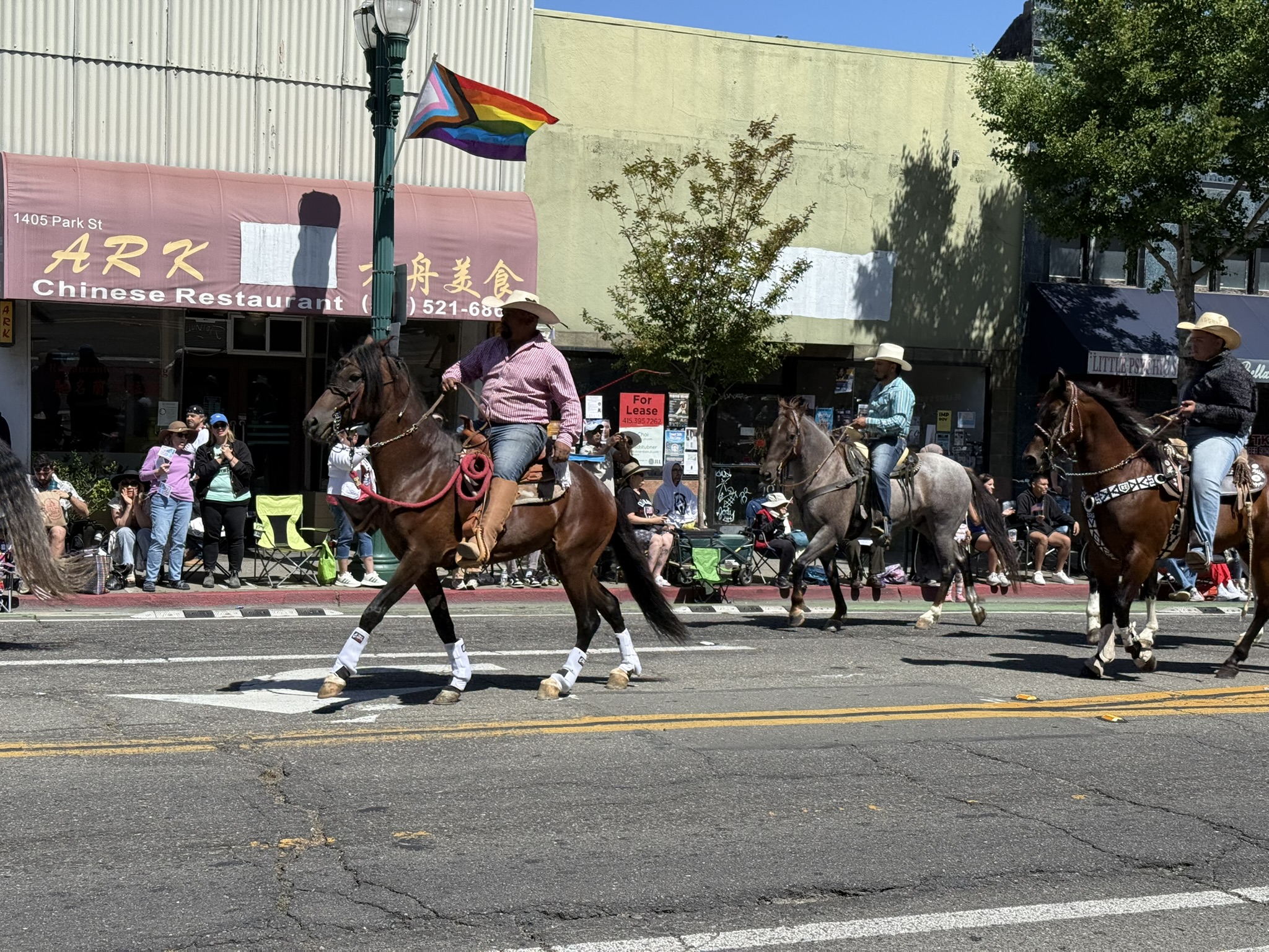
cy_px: 476
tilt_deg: -1.5
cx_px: 634
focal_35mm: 48
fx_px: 1760
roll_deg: -1.4
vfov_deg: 30.3
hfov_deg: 39.7
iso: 64
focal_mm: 6.76
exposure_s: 1/4878
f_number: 1.78
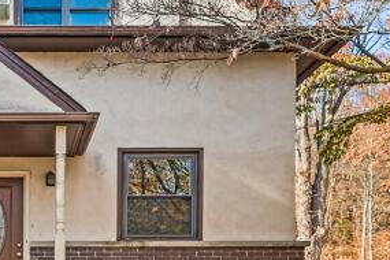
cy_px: 133
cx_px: 19
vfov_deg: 27.4
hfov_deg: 36.9
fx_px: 534
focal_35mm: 49
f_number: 9
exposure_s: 1/80
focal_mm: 19.5
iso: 320
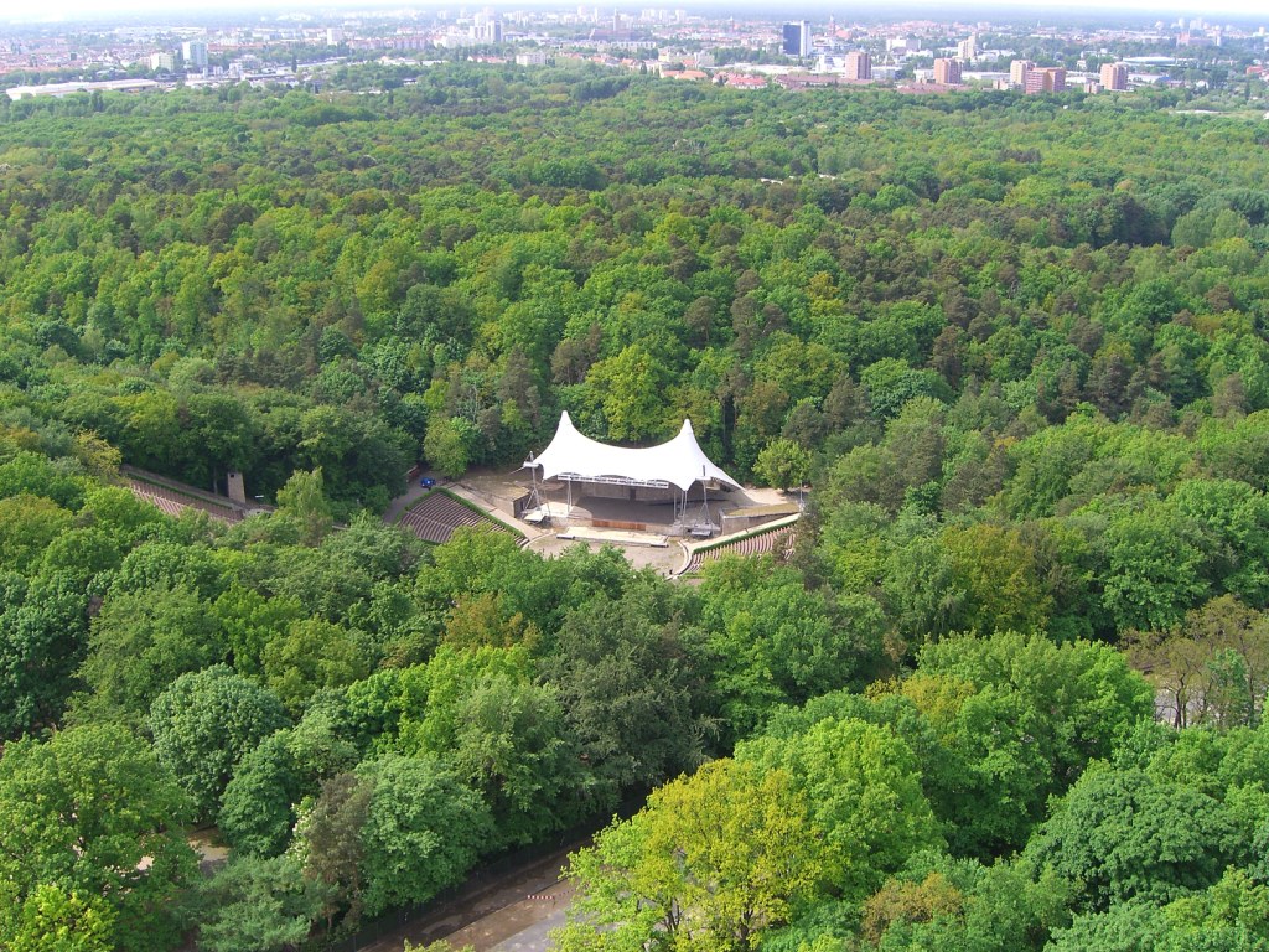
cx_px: 634
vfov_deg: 37.7
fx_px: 1393
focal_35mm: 38
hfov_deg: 49.0
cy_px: 476
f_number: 8
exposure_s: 1/60
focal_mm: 7.9
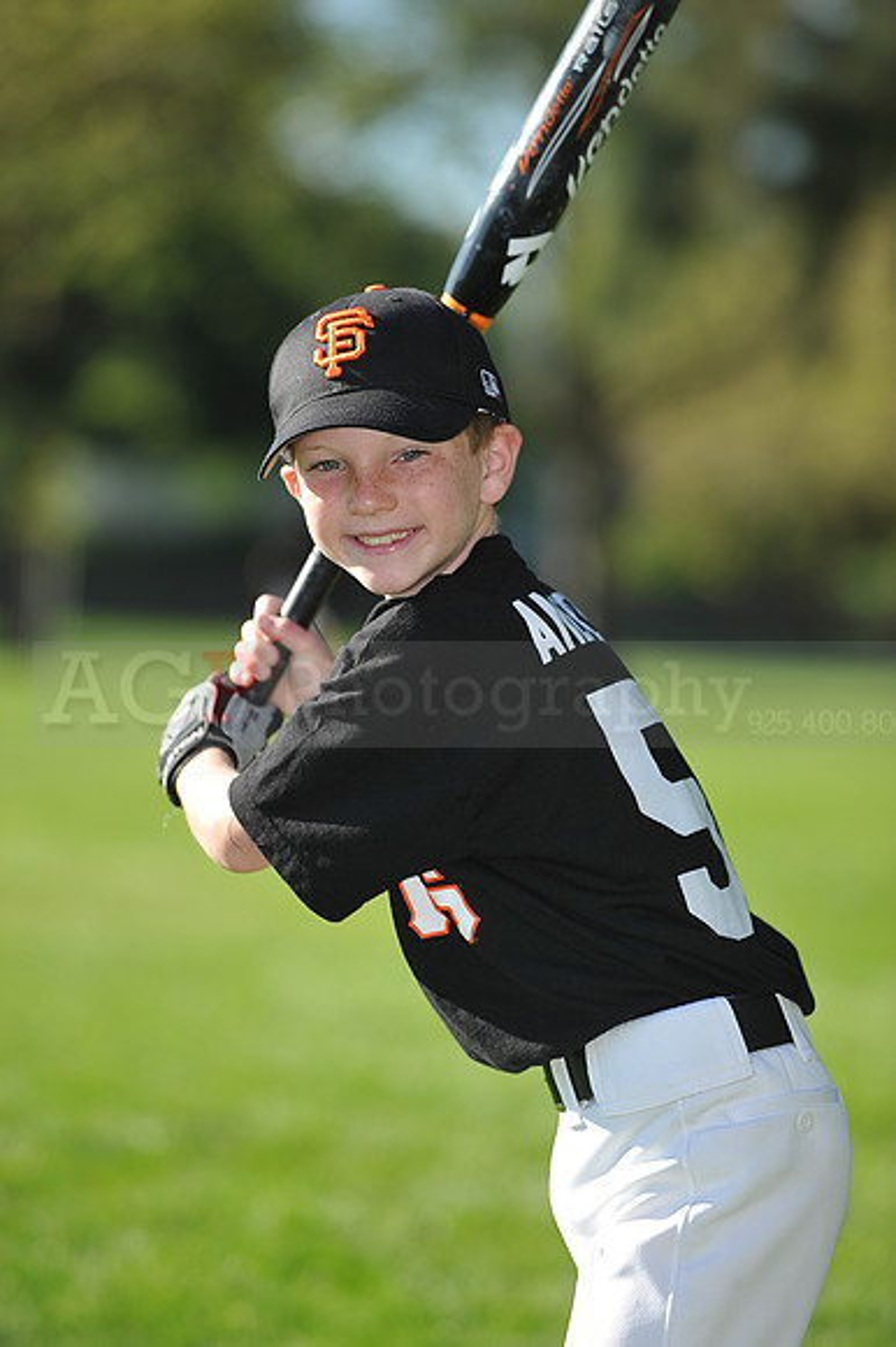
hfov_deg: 6.9
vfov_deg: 10.3
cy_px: 674
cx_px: 448
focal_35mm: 200
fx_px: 7475
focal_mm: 200
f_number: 4.5
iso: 200
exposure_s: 1/800
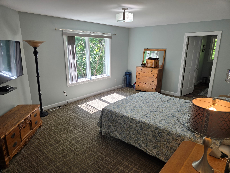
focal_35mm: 23
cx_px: 115
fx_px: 153
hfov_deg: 73.9
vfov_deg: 58.9
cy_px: 86
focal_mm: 5.4
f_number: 1.8
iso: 40
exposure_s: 1/120
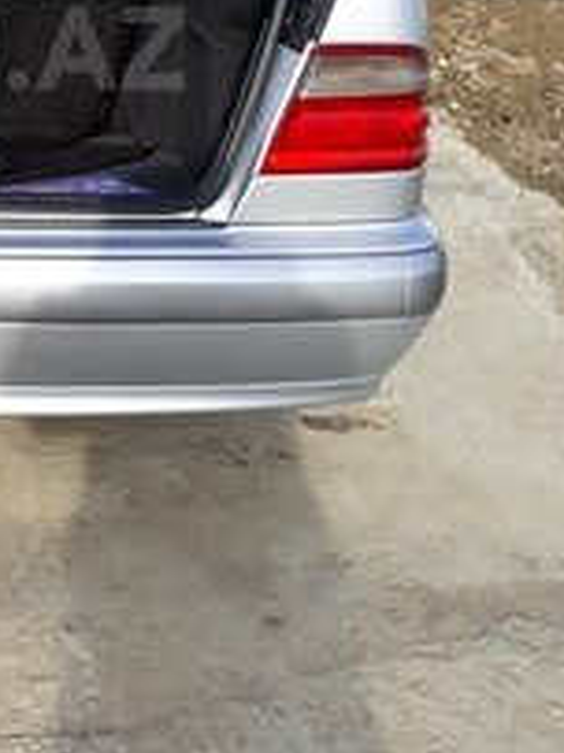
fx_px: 1435
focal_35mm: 66
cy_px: 48
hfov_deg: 20.8
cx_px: -100
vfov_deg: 28.1
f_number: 1.7
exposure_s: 1/714
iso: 40
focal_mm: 3.71
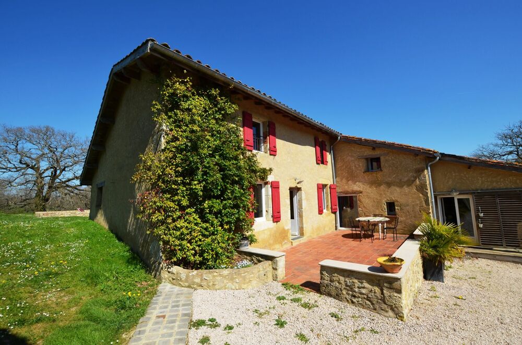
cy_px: 172
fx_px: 217
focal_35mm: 15
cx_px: 261
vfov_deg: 77.1
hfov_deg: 100.5
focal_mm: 10
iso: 100
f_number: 9
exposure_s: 1/320
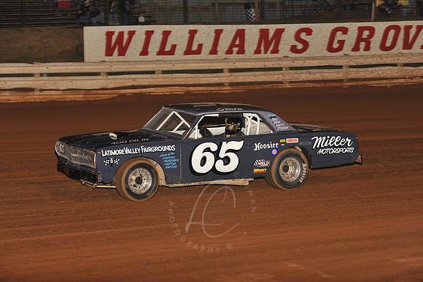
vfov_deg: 13.7
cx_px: 212
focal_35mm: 100
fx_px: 1174
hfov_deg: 20.4
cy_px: 141
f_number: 6.3
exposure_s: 1/320
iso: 800
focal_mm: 100
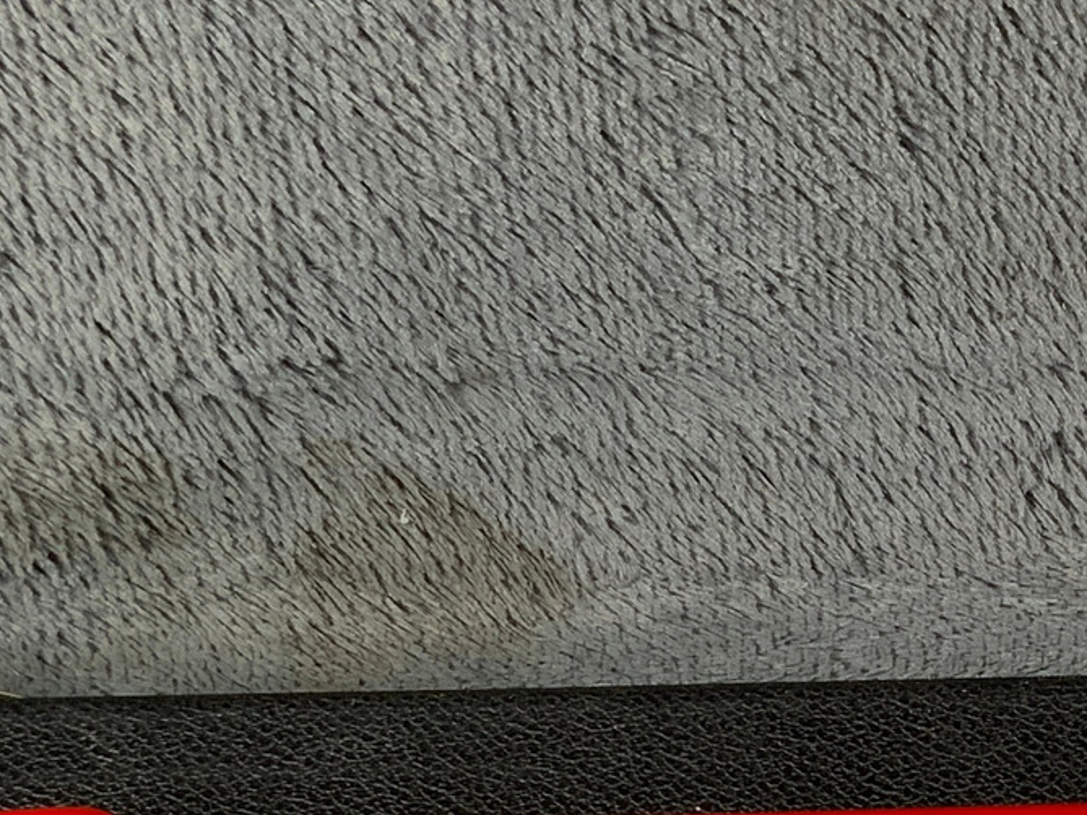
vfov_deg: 12.9
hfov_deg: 17.2
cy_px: 1041
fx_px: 3486
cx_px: 1189
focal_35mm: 111
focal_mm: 3
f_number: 1.8
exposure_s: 1/104
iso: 50
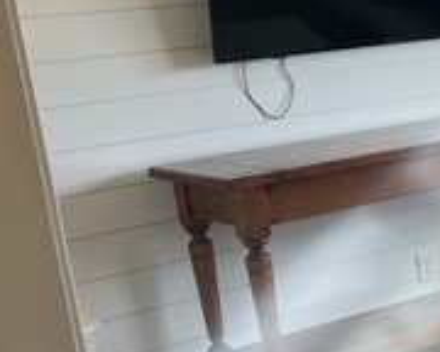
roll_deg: +3.6
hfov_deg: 16.6
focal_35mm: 94
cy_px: 191
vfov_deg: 16.4
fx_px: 1224
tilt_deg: -12.4
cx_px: 813
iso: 32
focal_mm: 5.7
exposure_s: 1/133
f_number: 1.5
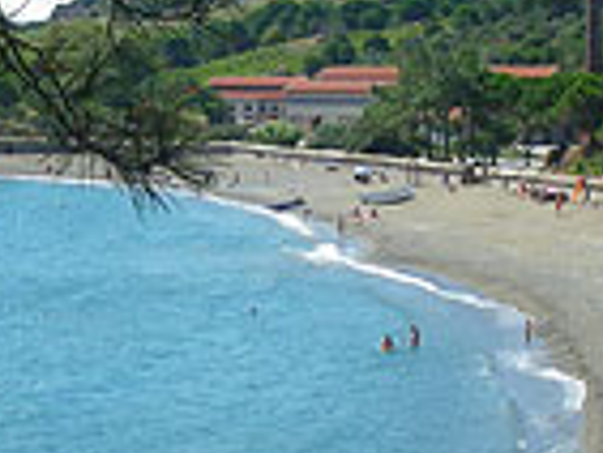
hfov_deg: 17.1
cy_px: 77
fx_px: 2005
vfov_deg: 12.8
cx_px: 248
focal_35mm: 115
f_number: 5.4
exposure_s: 1/250
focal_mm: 6.3
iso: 64
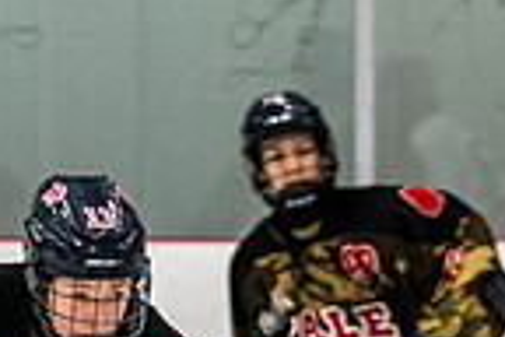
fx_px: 9328
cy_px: 542
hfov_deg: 3.1
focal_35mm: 665
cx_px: 1122
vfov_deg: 2.1
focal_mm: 112
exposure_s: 1/640
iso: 1600
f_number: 2.8
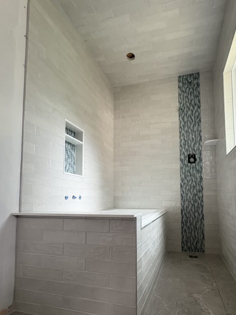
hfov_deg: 67.8
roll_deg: +0.9
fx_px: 173
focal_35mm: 19
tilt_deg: +4.2
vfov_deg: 83.8
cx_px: 145
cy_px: 186
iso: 320
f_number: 2.2
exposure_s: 1/60
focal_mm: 2.22
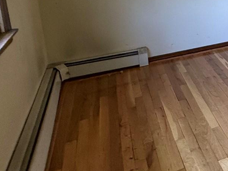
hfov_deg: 26.6
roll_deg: +0.1
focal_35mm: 47
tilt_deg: -8.9
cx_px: 355
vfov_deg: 28.4
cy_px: -11
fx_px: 310
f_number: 2.2
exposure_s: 1/120
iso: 500
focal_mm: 2.22
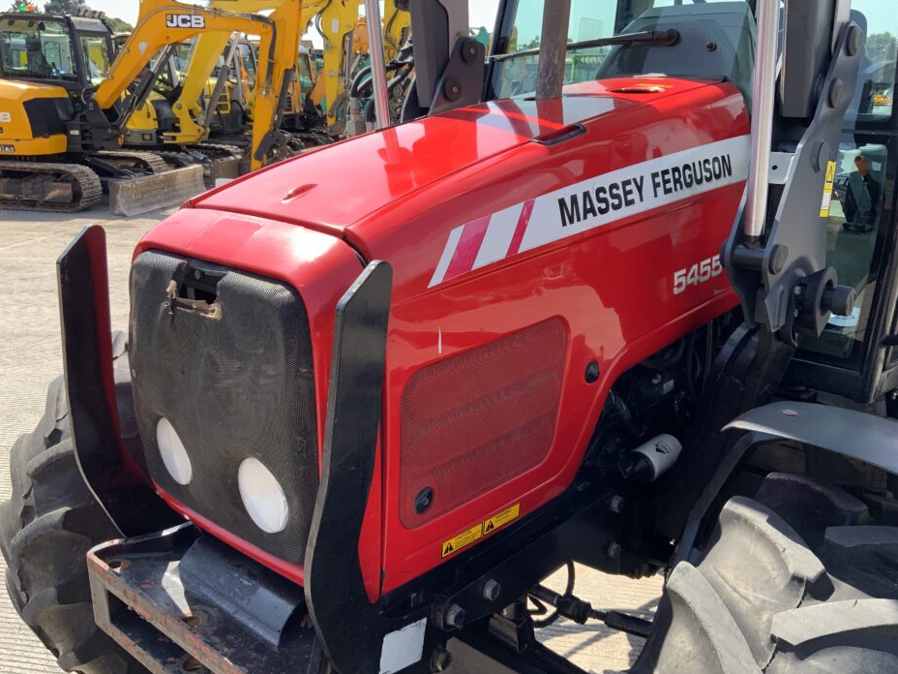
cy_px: 322
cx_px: 451
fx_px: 830
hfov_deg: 56.8
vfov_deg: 44.2
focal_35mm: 32
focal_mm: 3
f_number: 1.8
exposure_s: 1/540
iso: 16
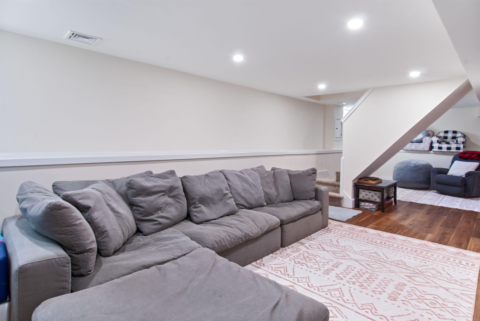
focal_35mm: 18
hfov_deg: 89.9
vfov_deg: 67.5
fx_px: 240
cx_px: 240
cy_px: 160
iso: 200
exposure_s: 1.3
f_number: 11
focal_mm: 12
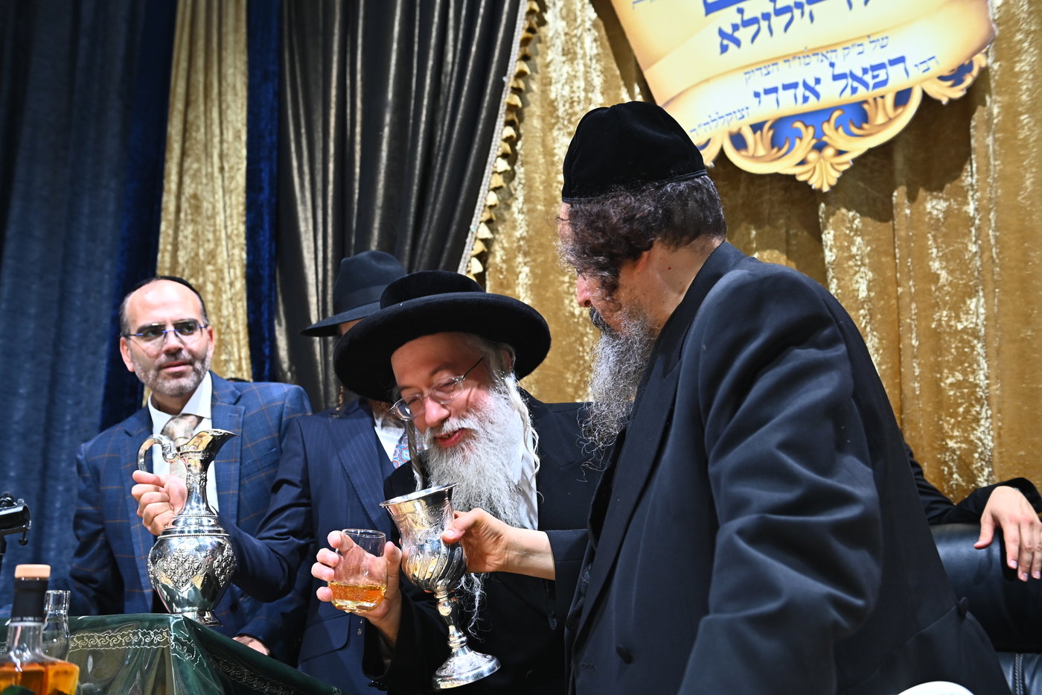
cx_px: 521
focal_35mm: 35
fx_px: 1013
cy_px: 348
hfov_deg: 54.4
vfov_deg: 37.8
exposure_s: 1/160
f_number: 4
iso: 1250
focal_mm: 35
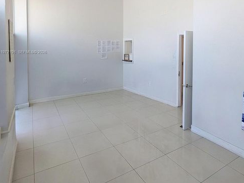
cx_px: 121
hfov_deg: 76.4
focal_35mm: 22
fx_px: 155
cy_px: 52
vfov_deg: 58.8
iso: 264
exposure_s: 1/159
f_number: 2.2
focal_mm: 2.35
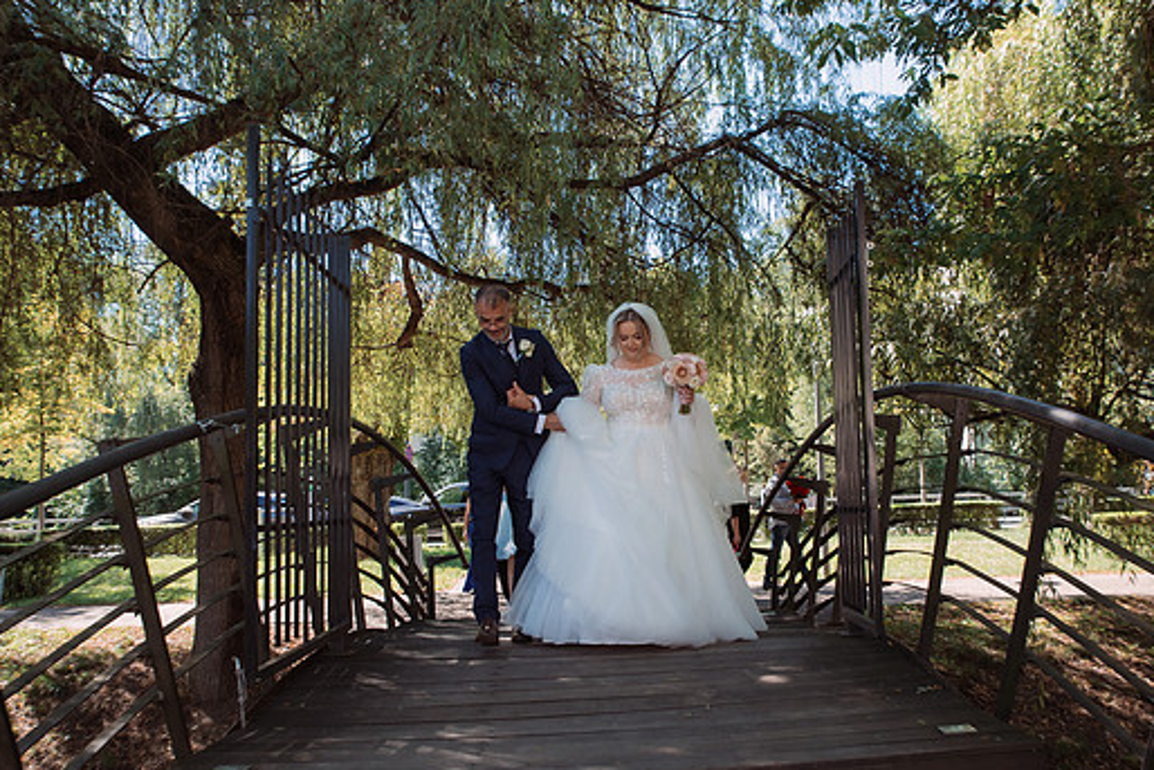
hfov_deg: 54.3
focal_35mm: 35
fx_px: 1122
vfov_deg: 37.8
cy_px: 423
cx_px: 642
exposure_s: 1/250
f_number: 4.5
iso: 250
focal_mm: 31
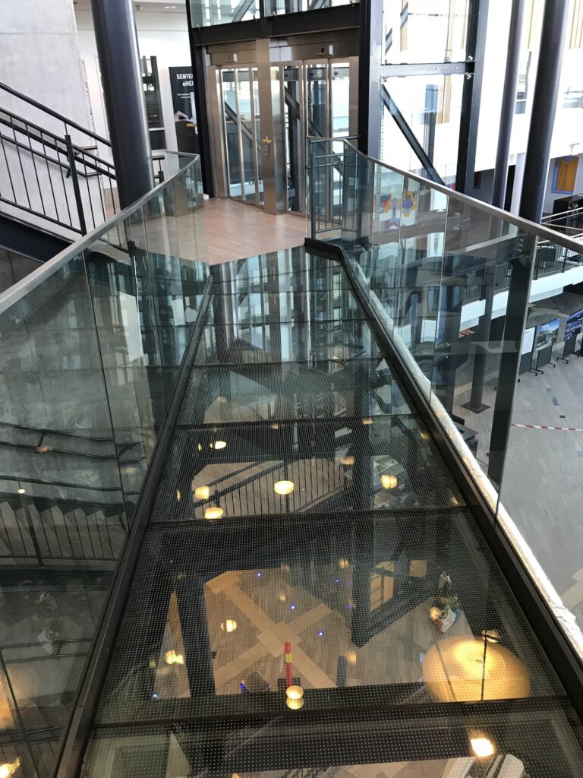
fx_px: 629
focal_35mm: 28
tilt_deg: -25.7
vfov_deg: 63.4
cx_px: 292
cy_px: 389
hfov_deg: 49.7
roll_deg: +3.3
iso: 40
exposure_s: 1/33
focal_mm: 3.99
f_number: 1.8
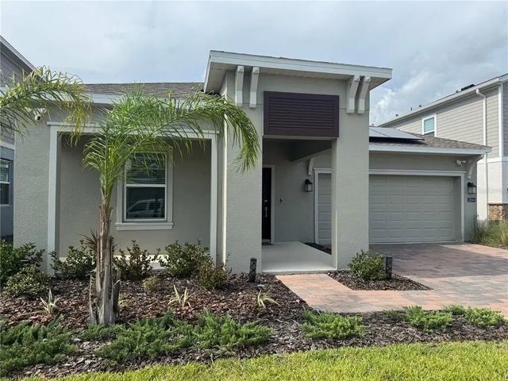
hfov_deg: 71.6
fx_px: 352
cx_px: 254
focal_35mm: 24
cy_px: 190
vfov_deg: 56.8
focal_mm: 6.76
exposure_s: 1/4049
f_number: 1.78
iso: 80
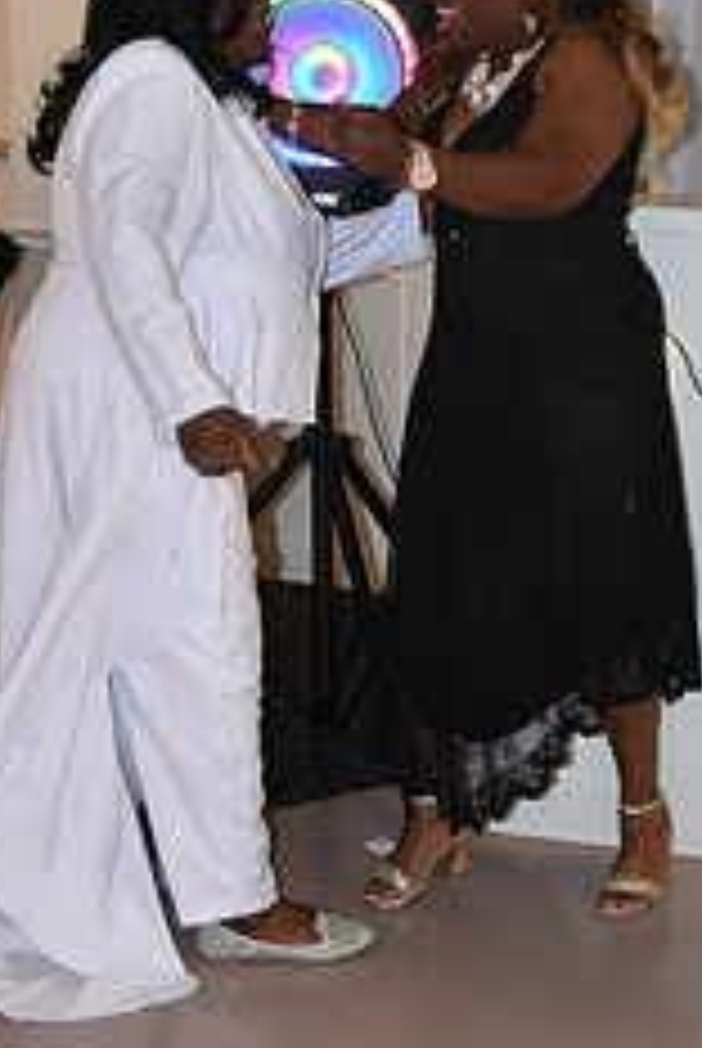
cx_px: 623
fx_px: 2391
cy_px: 306
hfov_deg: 16.5
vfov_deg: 24.5
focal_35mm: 82
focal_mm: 22
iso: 1000
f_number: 2.8
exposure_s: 1/60
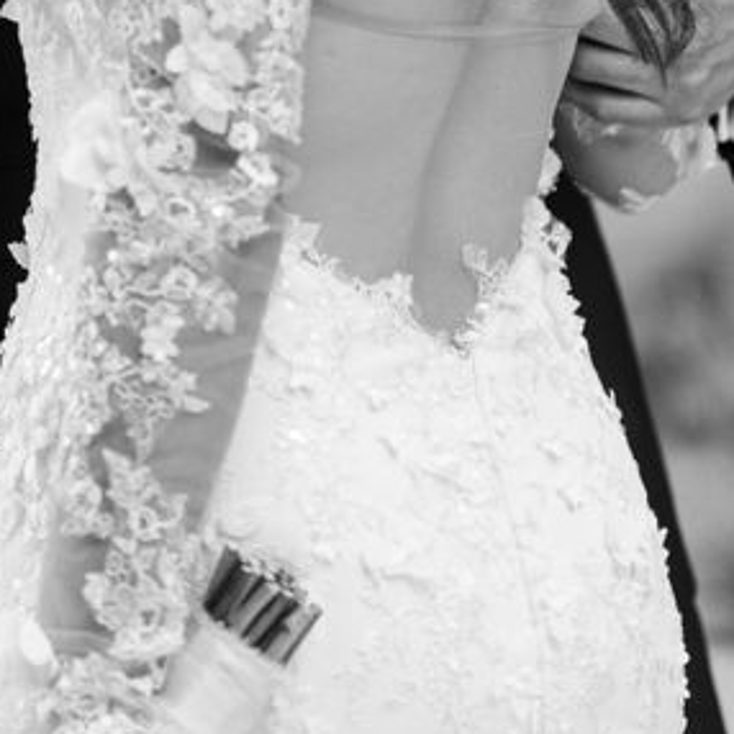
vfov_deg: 7.8
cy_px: -223
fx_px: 5350
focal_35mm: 223
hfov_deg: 7.8
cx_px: 300
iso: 200
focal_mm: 50
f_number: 1.2
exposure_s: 1/2000
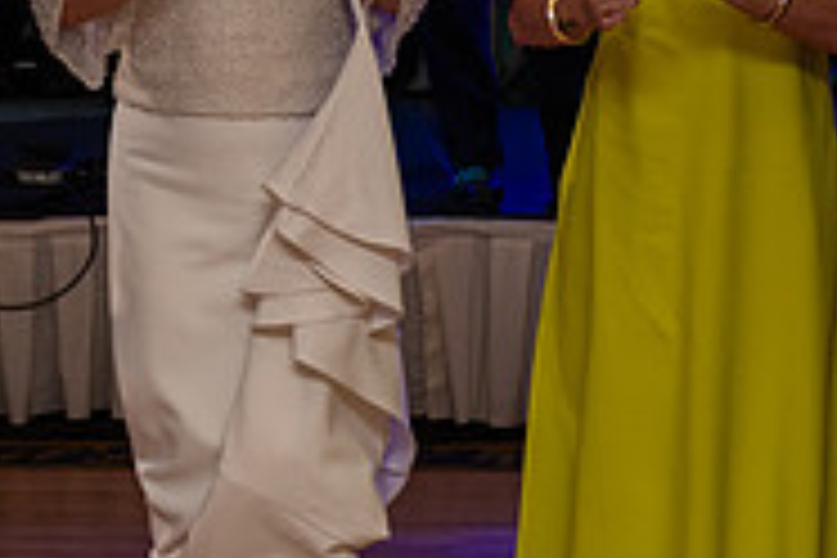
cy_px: 92
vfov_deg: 8.5
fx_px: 3766
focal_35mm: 162
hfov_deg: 12.3
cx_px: -207
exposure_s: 1/160
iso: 500
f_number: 3.5
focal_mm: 52
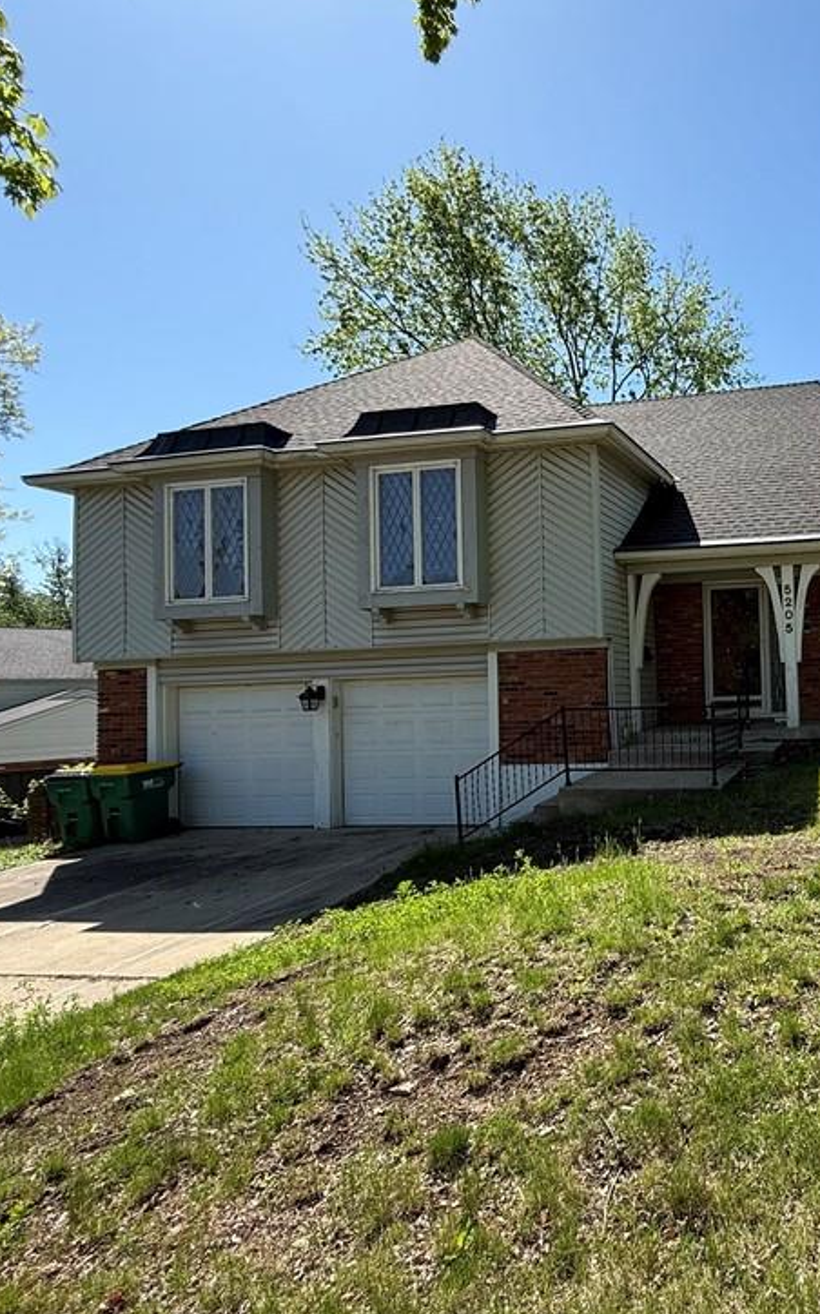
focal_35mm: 21
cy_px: 662
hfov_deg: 48.8
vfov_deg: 82.3
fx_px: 751
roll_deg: +1.5
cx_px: 789
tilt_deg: +1.8
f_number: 2.2
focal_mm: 2.22
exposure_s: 1/751
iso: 50
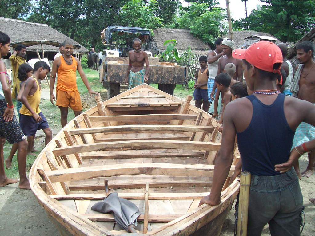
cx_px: 158
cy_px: 118
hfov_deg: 51.4
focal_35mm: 36
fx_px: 328
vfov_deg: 39.7
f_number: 2.7
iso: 80
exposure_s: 1/624
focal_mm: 6
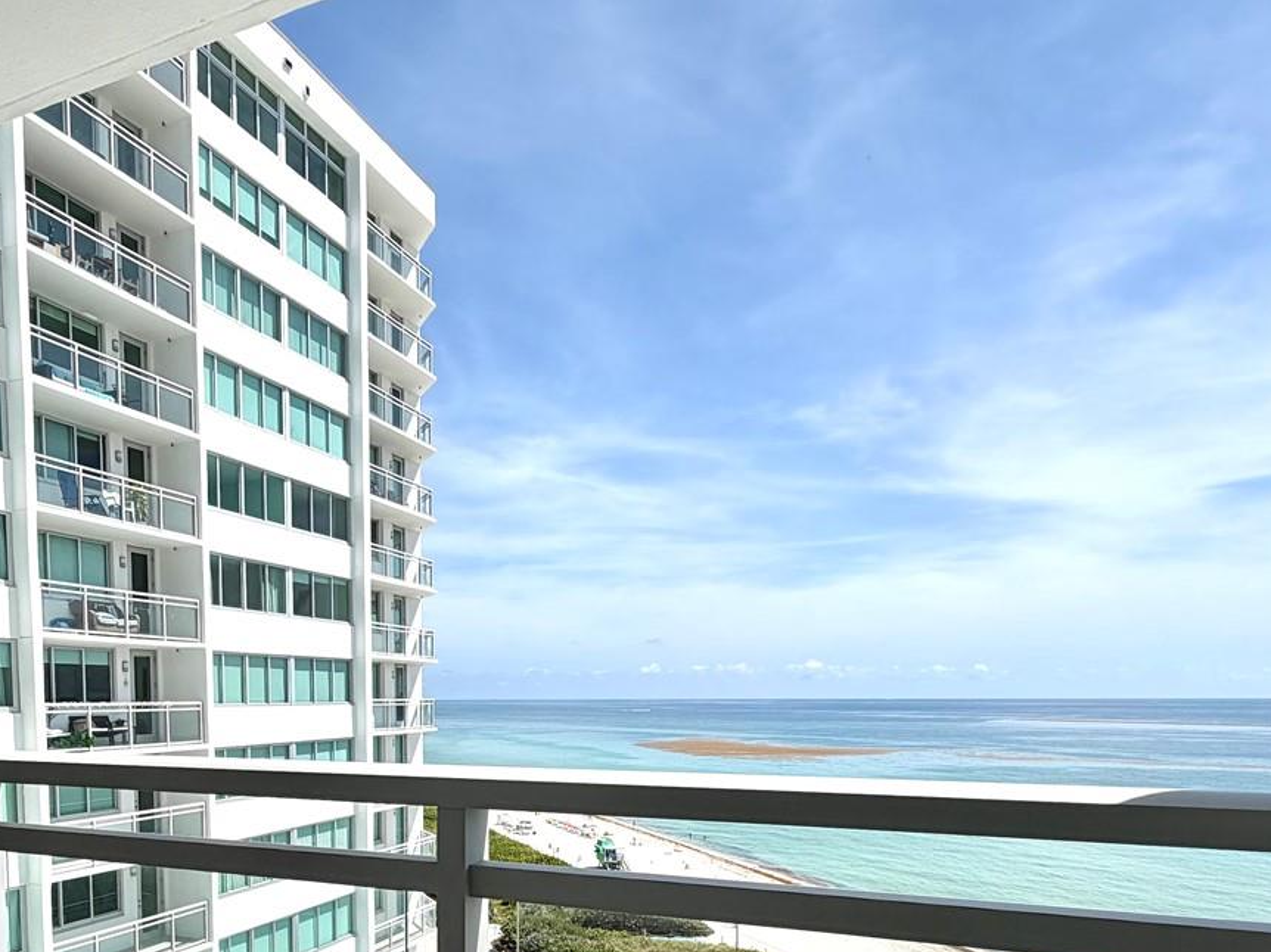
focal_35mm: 26
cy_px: 765
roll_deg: -0.2
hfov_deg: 66.4
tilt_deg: -3.6
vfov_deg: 49.8
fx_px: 954
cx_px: 485
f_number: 2.2
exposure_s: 1/1745
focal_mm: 2.22
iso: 20
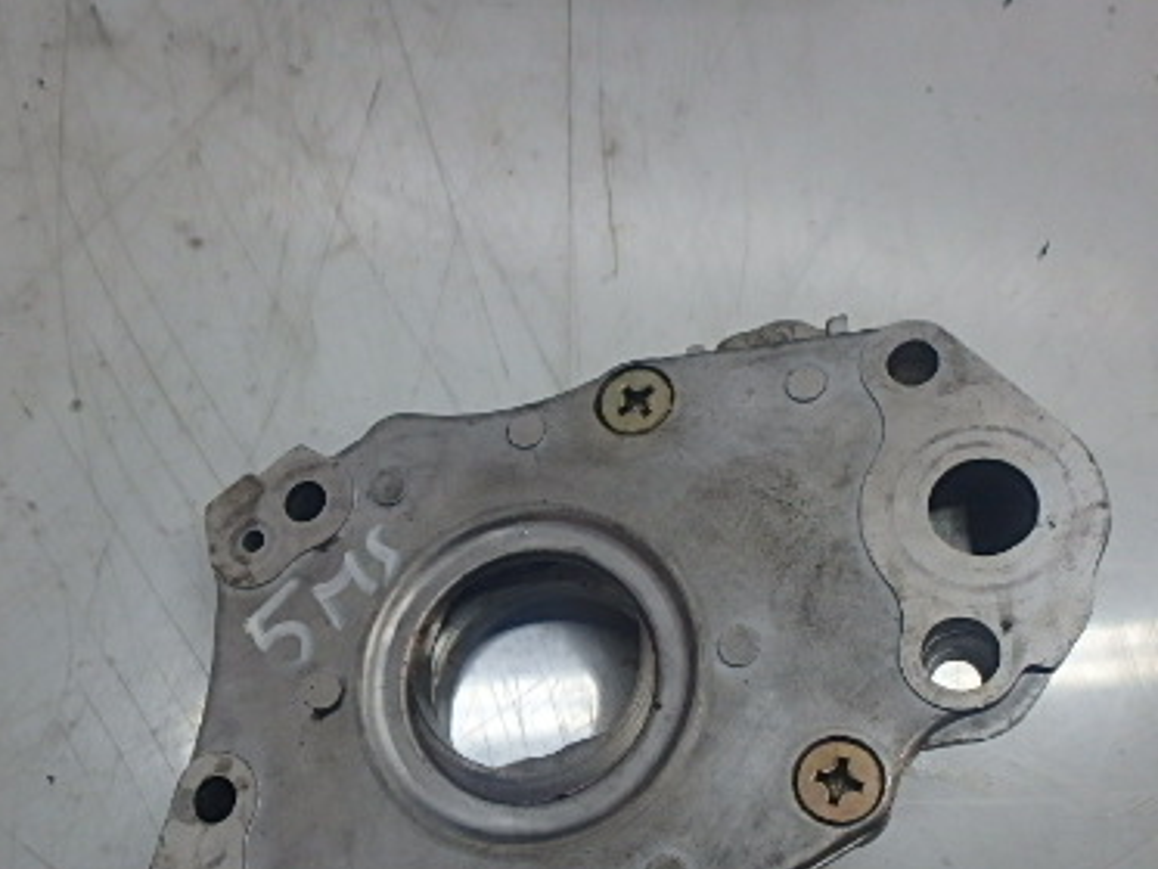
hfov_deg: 51.3
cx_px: 537
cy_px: 667
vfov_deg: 38.5
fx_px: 1205
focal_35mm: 36
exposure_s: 1/60
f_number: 3.5
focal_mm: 3.7
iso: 200
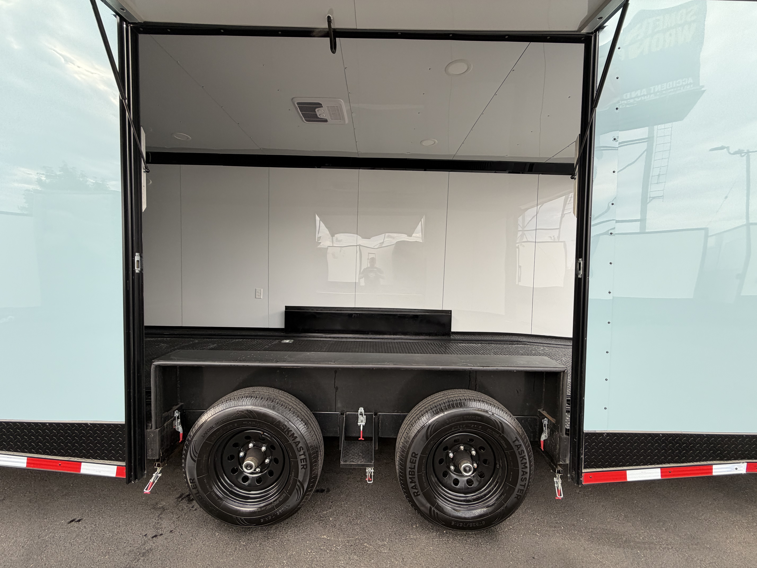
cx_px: 378
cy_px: 284
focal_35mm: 14
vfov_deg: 85.7
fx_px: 306
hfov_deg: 102.1
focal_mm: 2.22
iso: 80
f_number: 2.2
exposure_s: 1/121
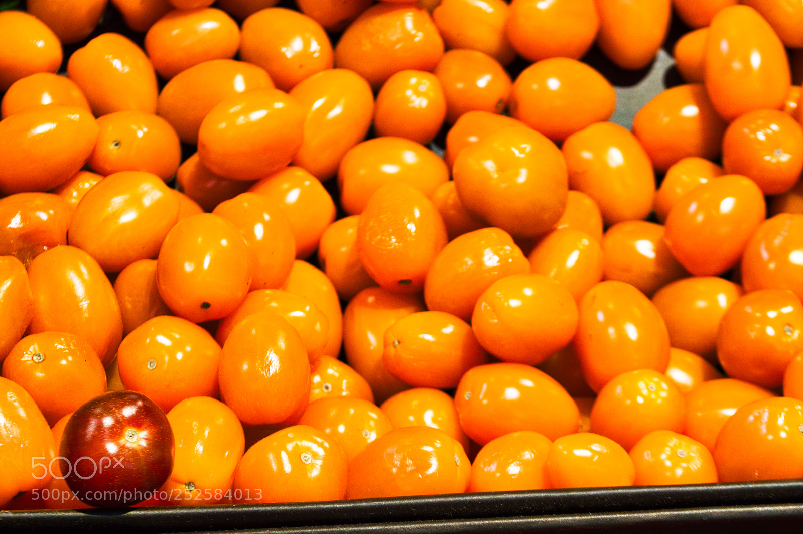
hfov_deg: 24.6
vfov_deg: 16.5
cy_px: 267
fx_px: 1839
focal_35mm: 82
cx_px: 402
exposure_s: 1/30
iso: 800
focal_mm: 55
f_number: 9
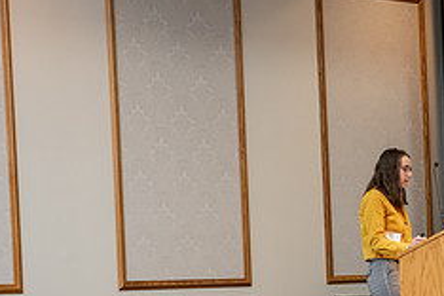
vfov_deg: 9.8
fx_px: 1714
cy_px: 316
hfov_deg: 14.5
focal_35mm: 139
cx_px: 435
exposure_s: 1/200
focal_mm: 56
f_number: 3.2
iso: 1600
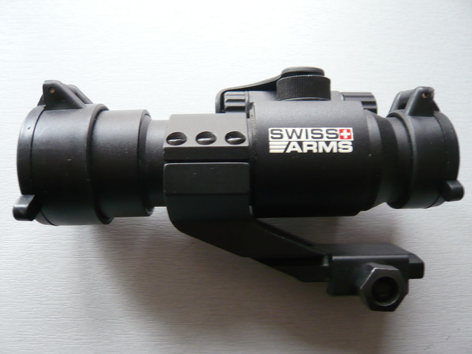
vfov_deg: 49.7
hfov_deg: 63.4
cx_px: 236
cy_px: 177
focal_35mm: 28
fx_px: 382
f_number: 2.8
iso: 200
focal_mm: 4.6
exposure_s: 1/8
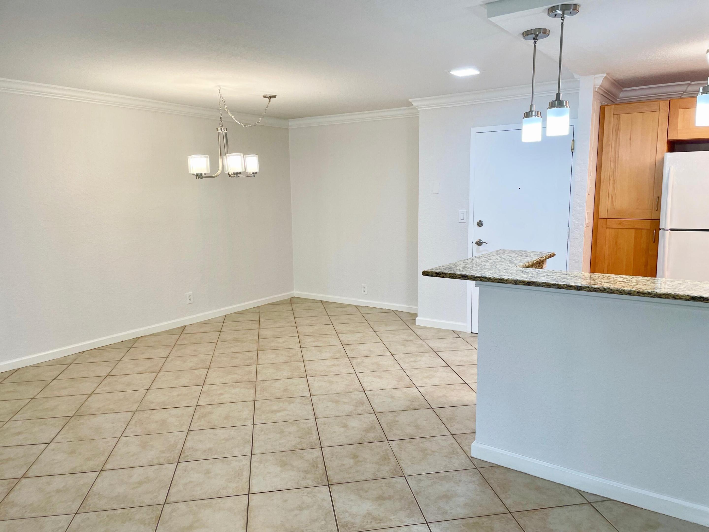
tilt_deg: -8.3
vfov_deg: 53.1
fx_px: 533
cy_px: 266
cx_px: 354
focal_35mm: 26
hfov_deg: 67.3
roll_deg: +0.4
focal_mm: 4.2
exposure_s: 1/120
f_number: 1.6
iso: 80
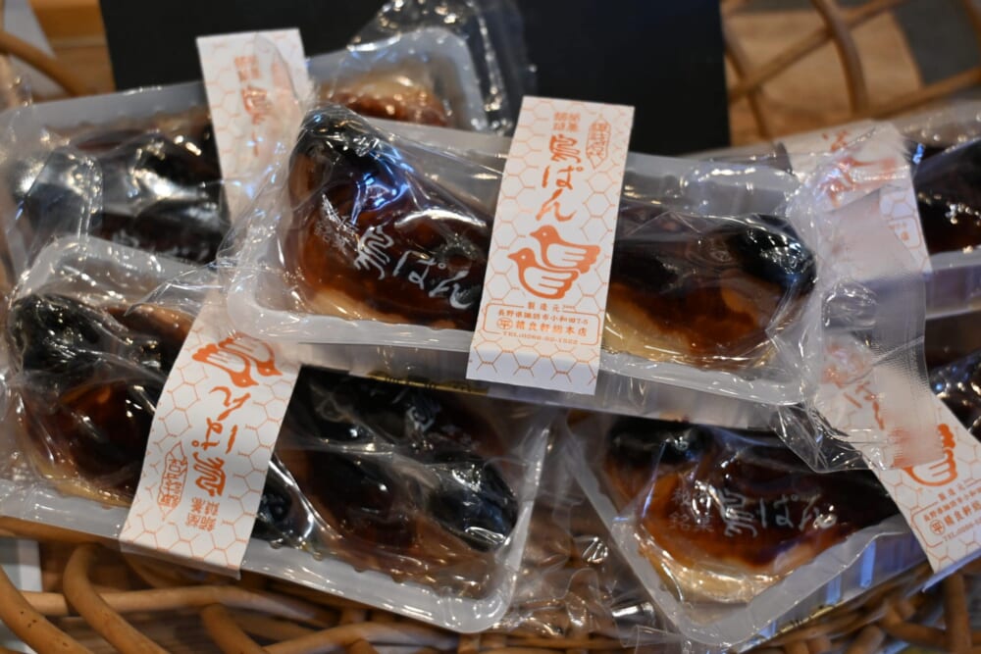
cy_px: 327
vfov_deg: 33.6
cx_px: 490
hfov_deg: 48.7
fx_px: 1083
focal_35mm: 40
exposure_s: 1/125
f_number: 4.5
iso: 1000
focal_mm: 26.5
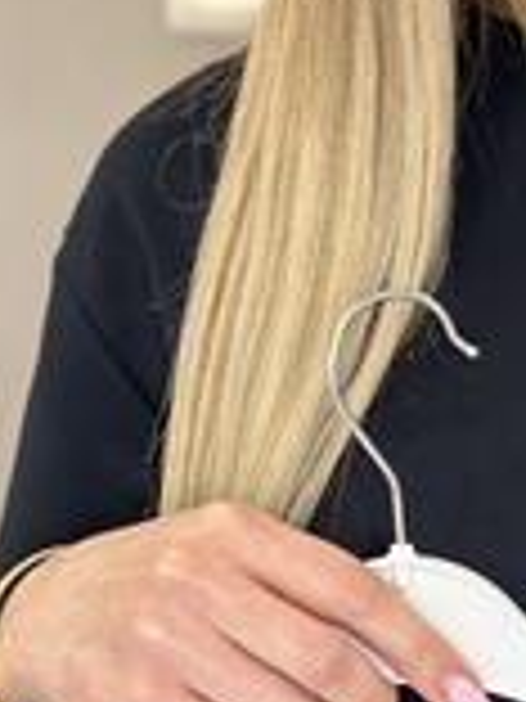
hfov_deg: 9.1
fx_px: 3242
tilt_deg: -20.6
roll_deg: -0.5
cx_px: 692
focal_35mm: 160
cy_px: 922
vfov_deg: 12.0
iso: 125
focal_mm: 6.86
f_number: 1.78
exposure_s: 1/99
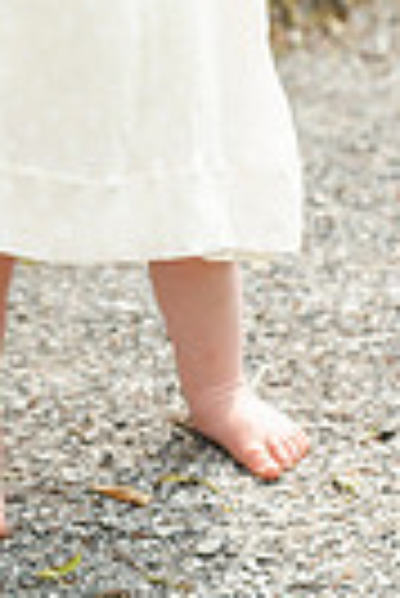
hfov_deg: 5.8
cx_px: 13
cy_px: -198
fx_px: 3923
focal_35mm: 236
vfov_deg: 8.6
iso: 640
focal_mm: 70
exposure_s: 1/2000
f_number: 3.5
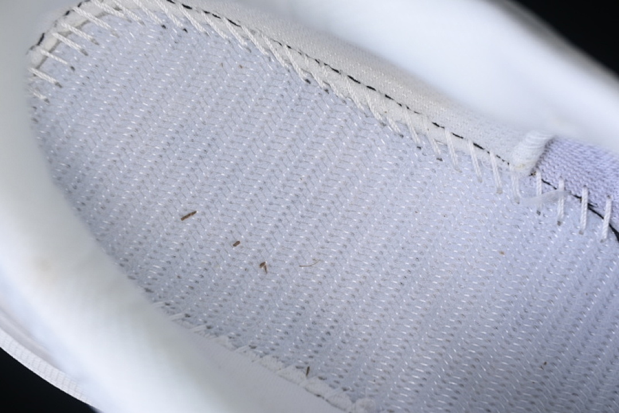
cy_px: 206
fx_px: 1289
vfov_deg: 18.2
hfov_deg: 27.0
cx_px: 310
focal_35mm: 75
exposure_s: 1/80
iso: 160
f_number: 7.1
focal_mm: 50
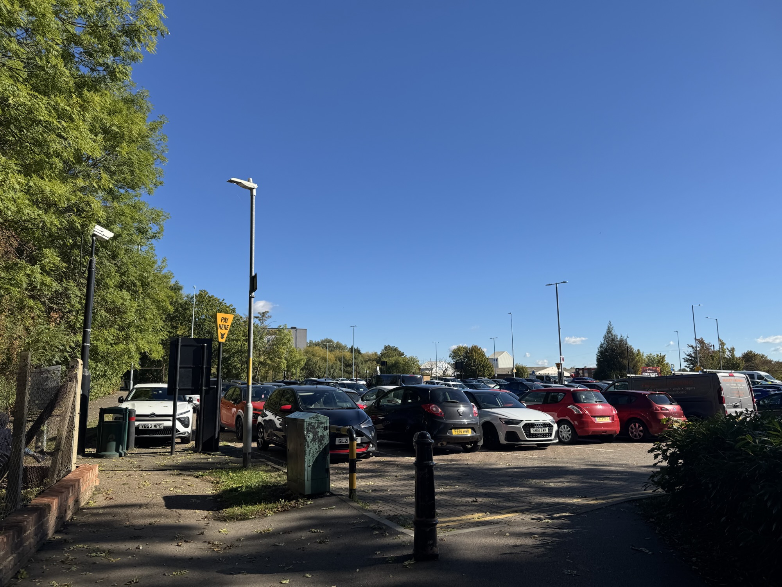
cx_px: 391
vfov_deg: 56.8
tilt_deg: +10.7
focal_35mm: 24
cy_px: 294
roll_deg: +1.7
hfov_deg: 71.6
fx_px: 542
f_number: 1.78
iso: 80
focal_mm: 6.76
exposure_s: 1/4608
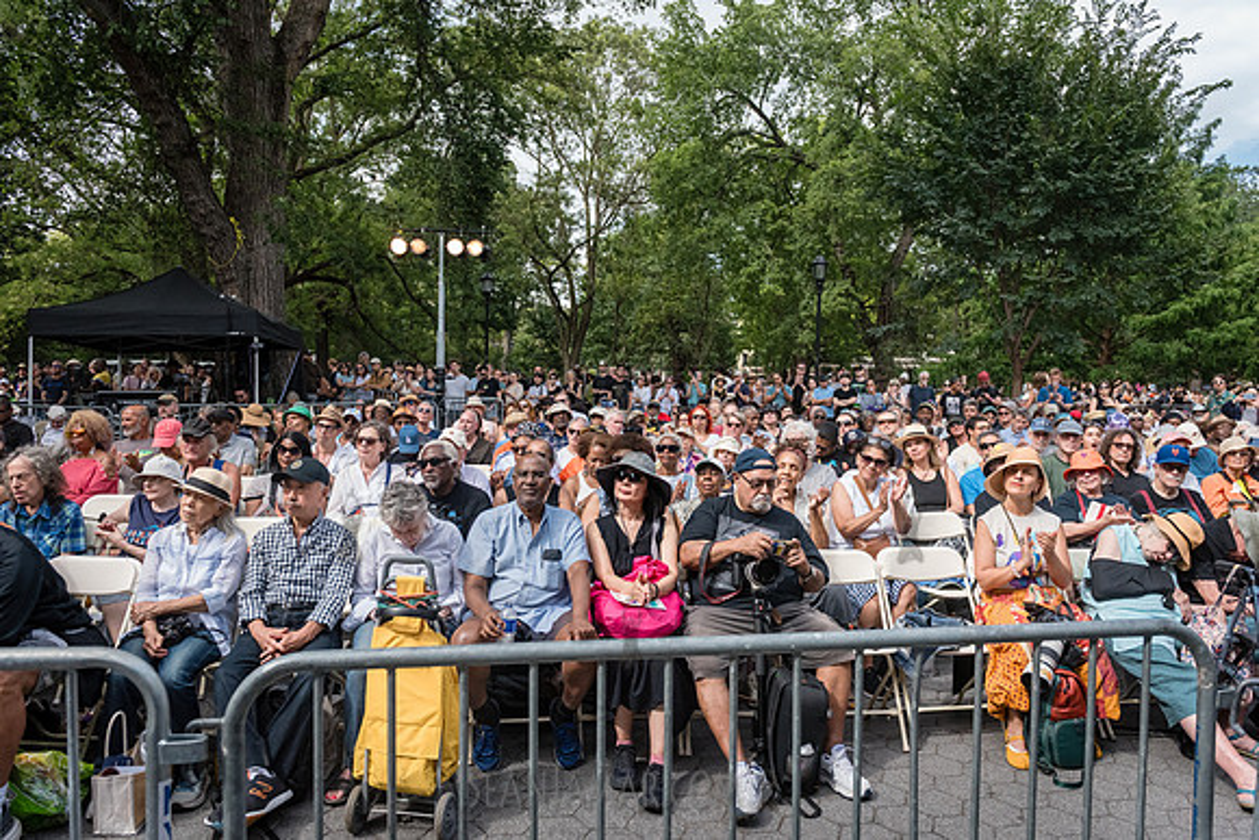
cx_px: 630
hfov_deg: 69.0
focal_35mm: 26
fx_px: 917
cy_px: 420
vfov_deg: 49.2
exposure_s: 1/4000
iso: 2000
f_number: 4
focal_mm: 26
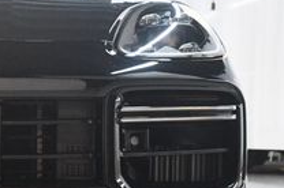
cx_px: -138
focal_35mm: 120
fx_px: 945
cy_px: 139
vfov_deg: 11.4
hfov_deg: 15.8
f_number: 3.8
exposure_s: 1/100
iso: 3200
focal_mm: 26
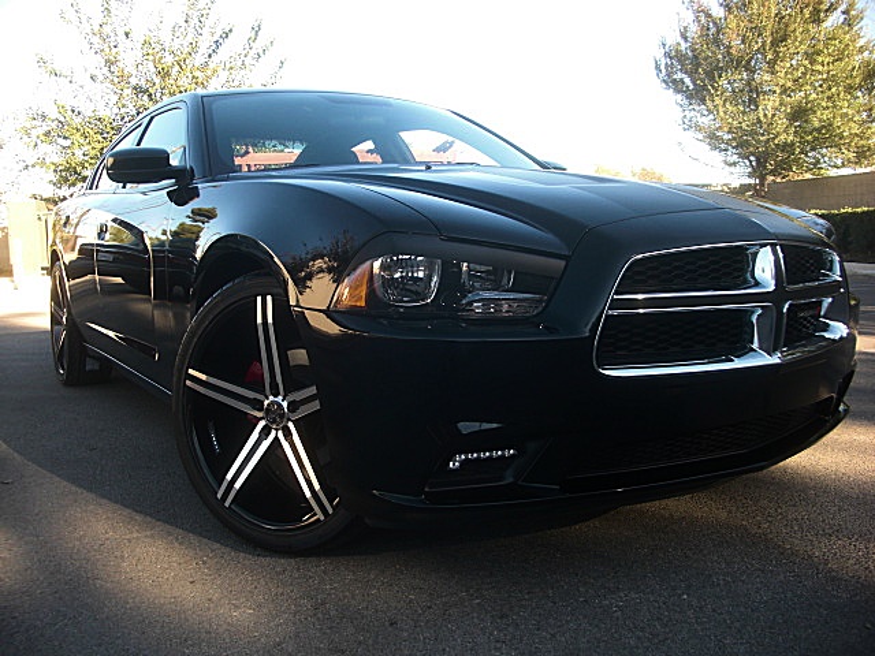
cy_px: 328
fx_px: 910
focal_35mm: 36
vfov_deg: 39.7
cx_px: 438
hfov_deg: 51.4
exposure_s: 1/125
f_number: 2.8
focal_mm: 6.3
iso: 50
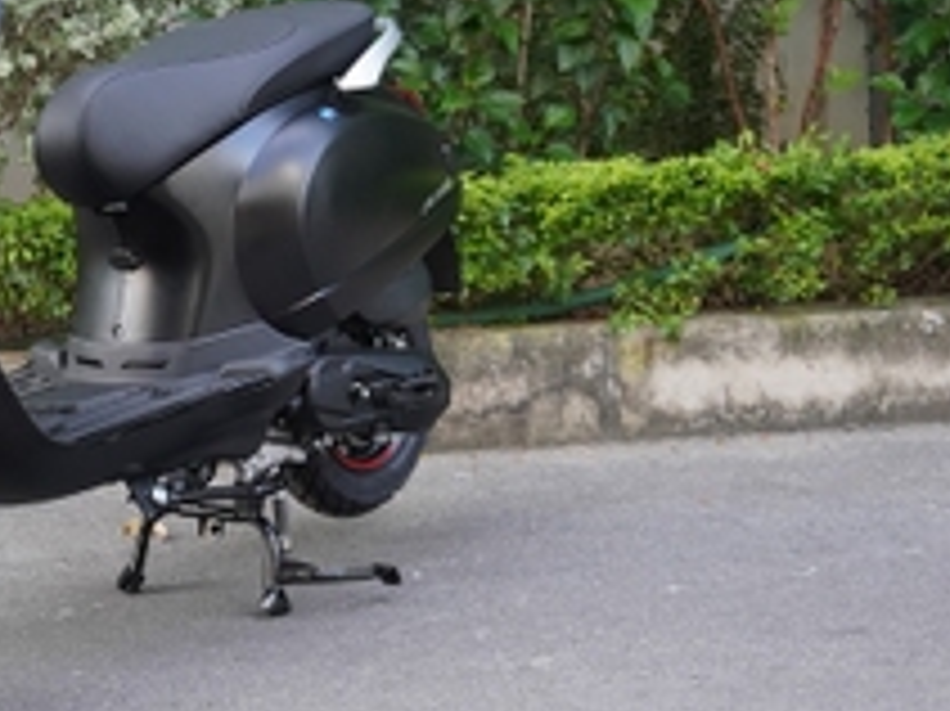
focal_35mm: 82
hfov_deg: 23.1
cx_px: 77
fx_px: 2252
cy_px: 243
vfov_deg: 17.9
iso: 640
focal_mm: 25
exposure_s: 1/160
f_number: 4.5
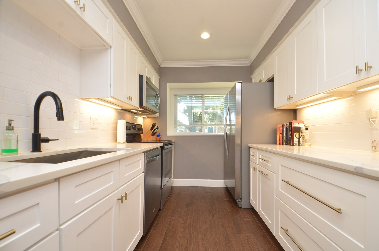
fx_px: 158
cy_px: 126
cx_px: 190
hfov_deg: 100.5
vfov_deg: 77.1
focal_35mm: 15
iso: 720
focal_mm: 10
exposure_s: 1/60
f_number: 6.3
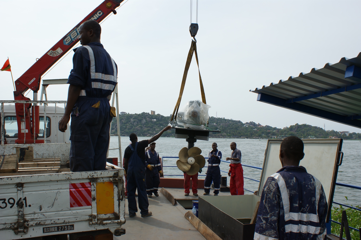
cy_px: 120
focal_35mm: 30
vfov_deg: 43.6
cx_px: 180
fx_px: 301
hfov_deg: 62.0
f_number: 10
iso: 100
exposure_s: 1/250
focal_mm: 20
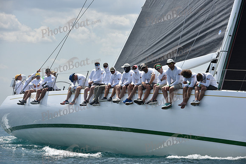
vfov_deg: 9.8
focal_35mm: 140
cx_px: 123
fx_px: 957
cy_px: 82
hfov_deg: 14.7
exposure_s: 1/1250
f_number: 8
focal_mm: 140
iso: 250
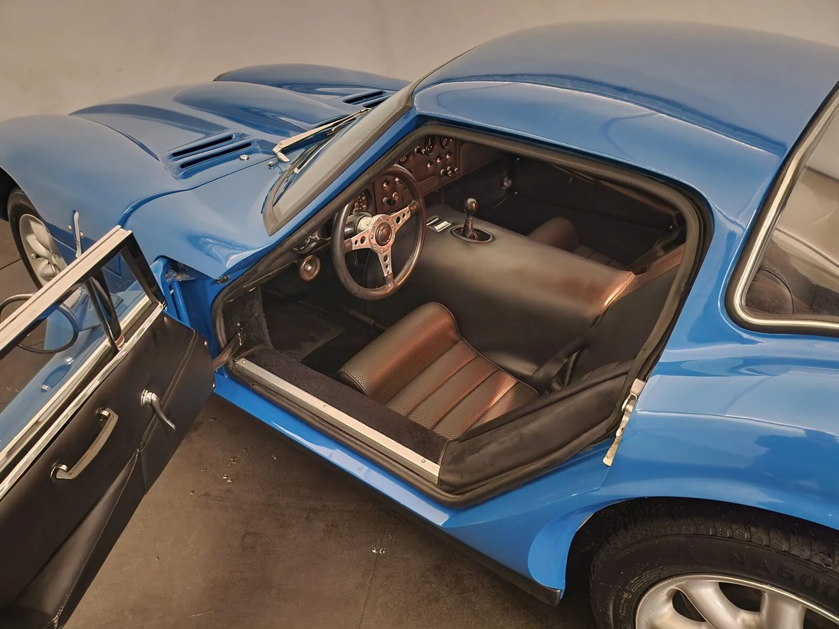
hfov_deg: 71.6
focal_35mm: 24
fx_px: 582
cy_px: 314
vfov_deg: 56.8
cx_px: 420
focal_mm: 5
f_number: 1.8
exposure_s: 1/9.99
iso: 800
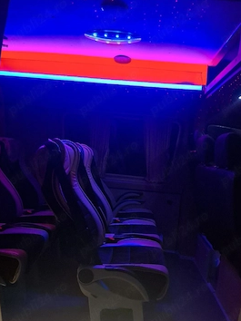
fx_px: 242
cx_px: 126
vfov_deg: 67.2
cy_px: 174
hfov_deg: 53.0
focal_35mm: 26
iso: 1250
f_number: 1.8
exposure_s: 1/20
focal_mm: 5.54
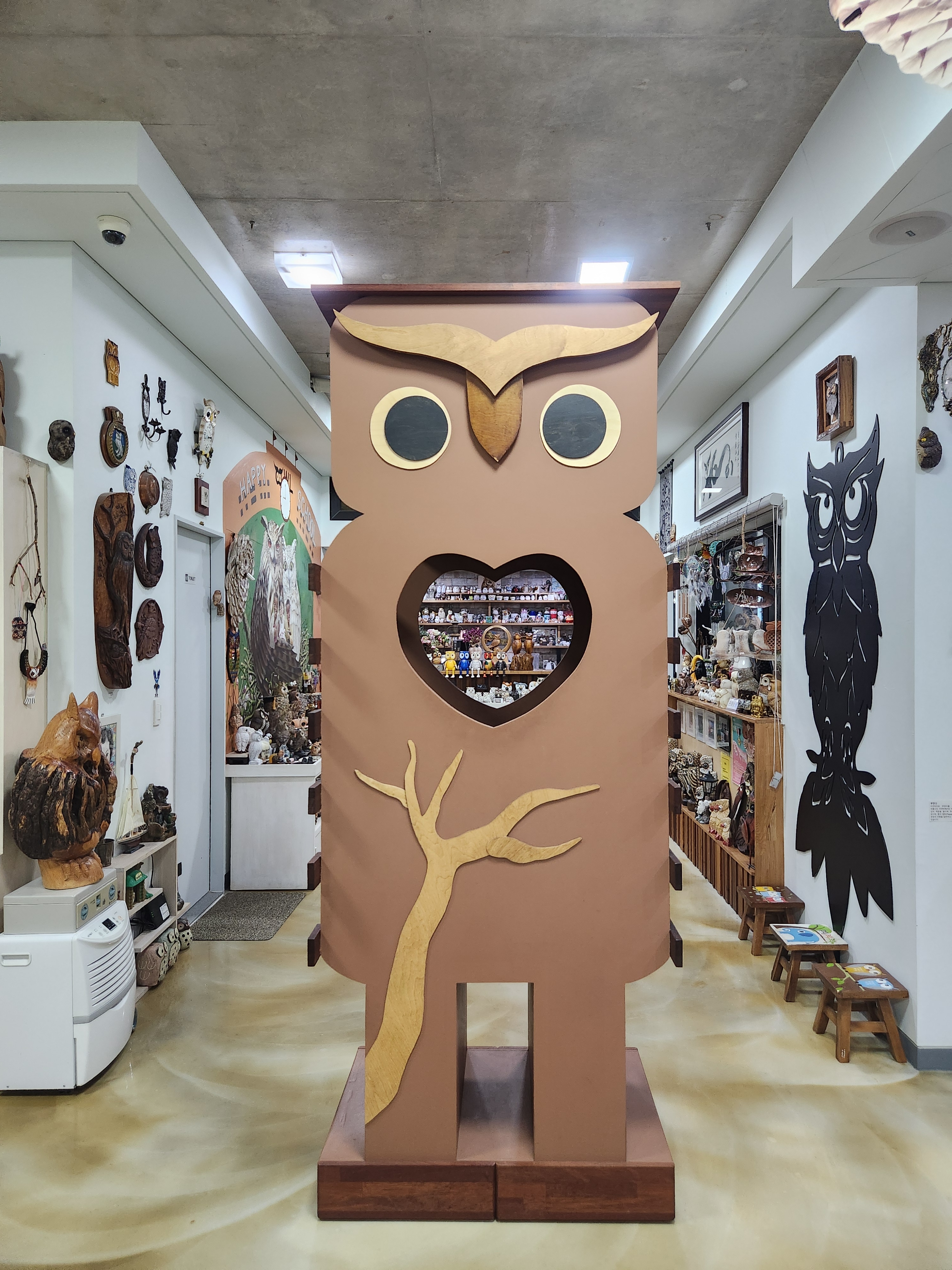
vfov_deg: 73.9
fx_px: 843
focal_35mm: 23
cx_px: 476
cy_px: 635
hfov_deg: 58.9
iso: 320
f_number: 1.8
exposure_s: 1/120
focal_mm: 5.4
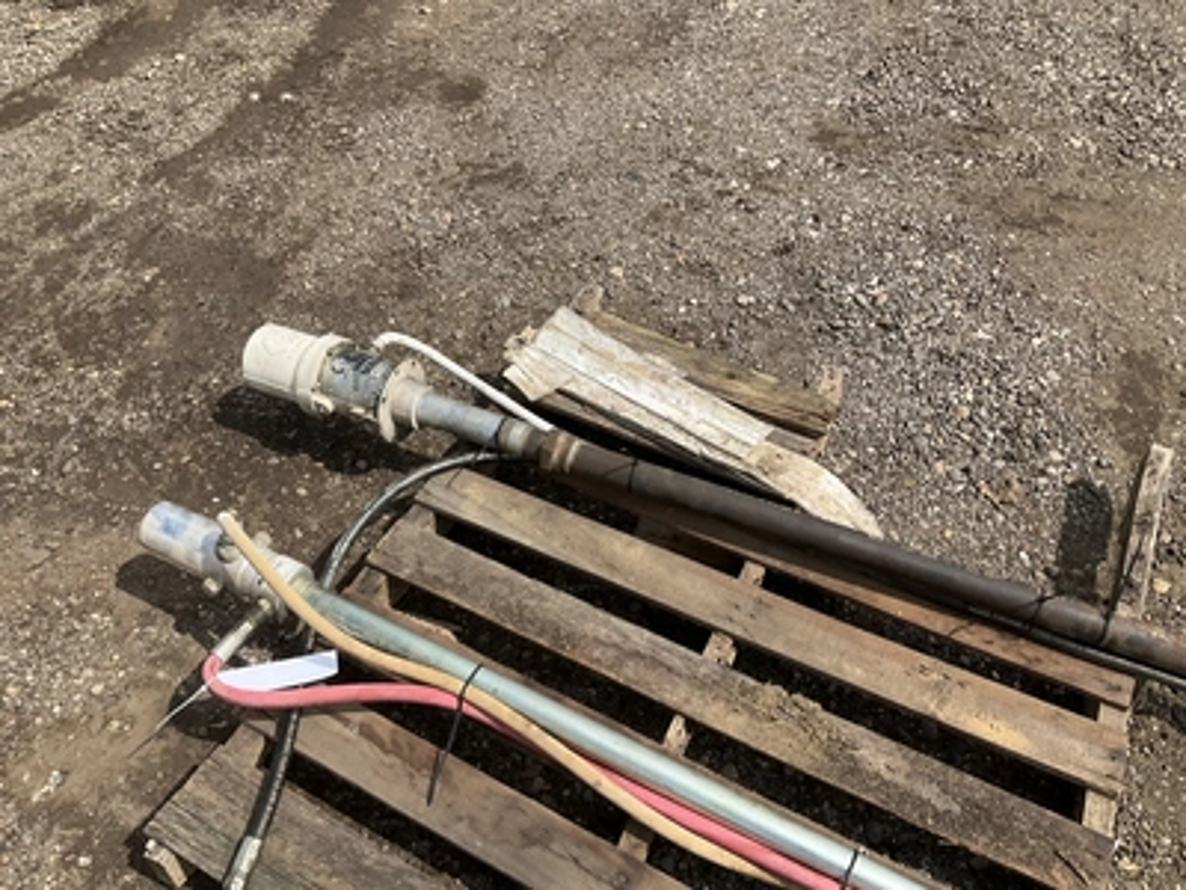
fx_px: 994
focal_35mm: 29
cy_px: 445
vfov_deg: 48.2
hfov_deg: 61.7
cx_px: 593
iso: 25
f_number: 1.8
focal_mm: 3
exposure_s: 1/1848
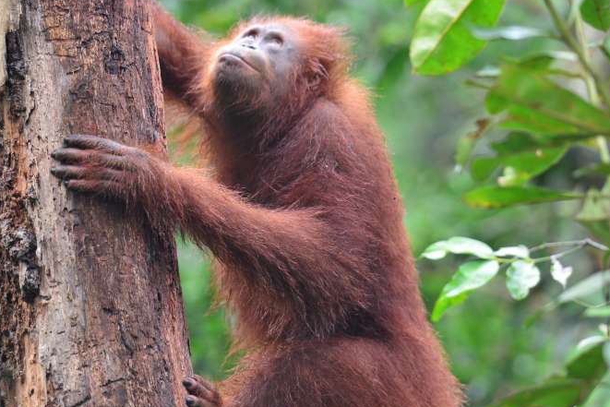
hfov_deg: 5.8
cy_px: 213
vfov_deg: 3.9
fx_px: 5999
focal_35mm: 354
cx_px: 380
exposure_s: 1/200
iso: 560
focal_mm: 195
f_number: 2.8
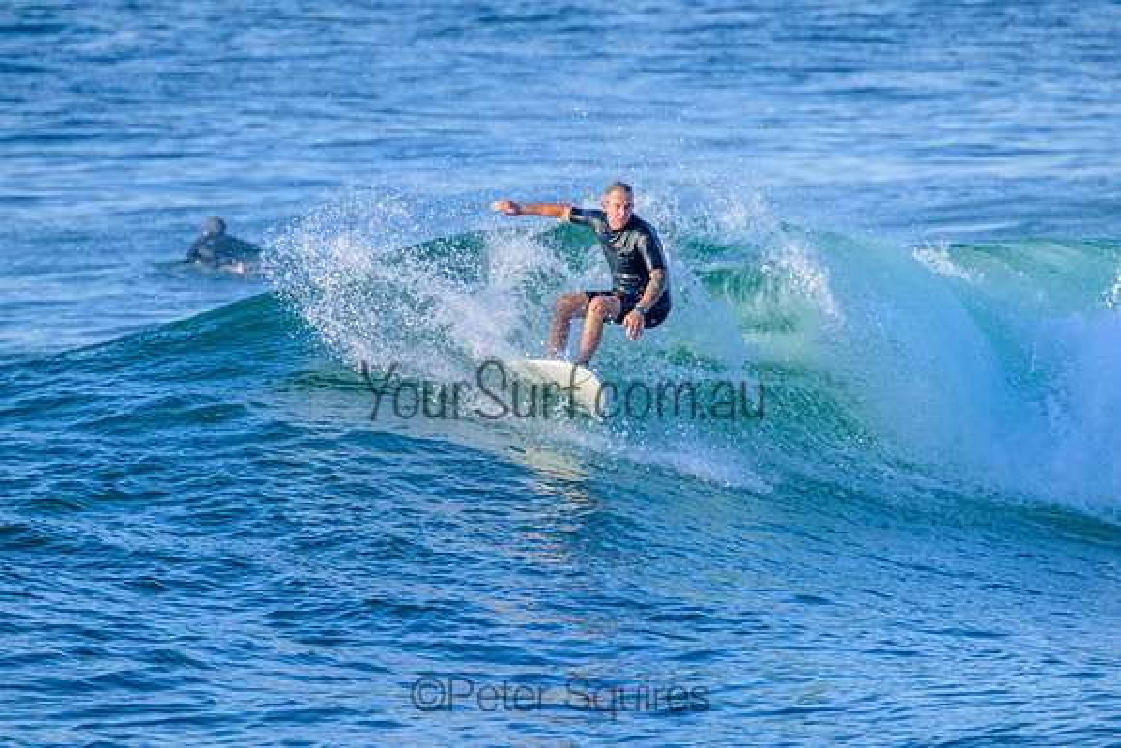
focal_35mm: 910
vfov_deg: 1.5
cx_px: 638
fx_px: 28347
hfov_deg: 2.3
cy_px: 420
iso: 2000
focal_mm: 800
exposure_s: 1/2000
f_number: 11
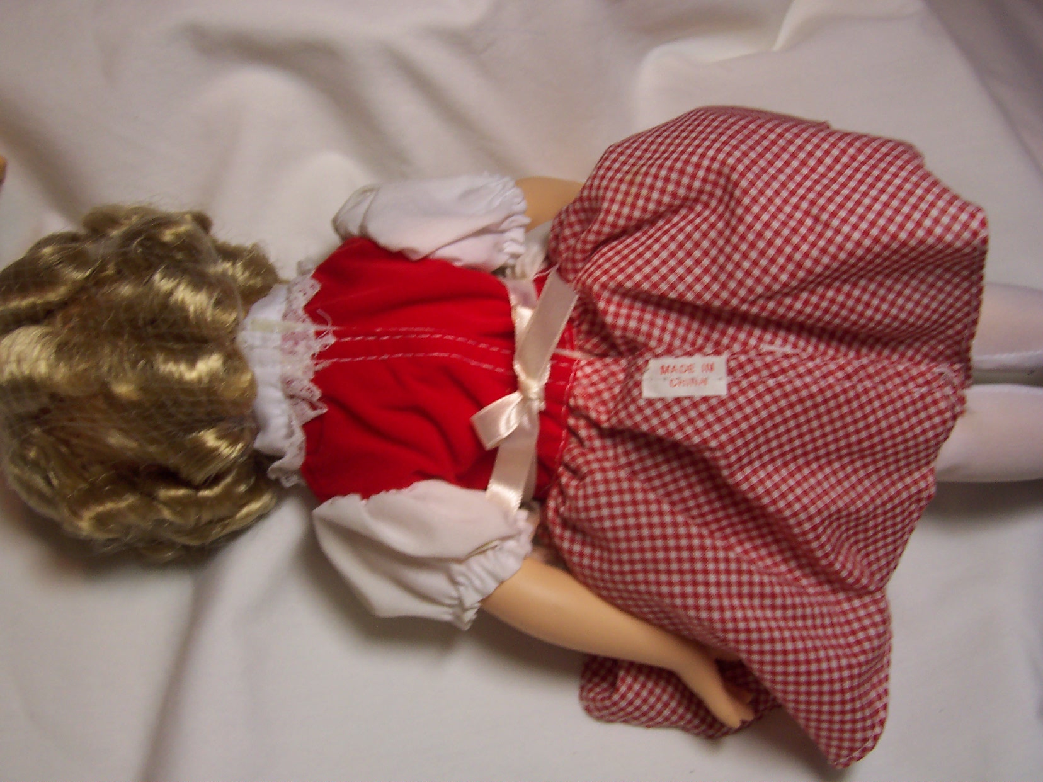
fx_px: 1115
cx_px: 522
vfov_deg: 38.7
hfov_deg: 50.1
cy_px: 391
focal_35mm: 37
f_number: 2.8
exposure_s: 1/45
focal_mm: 5.6
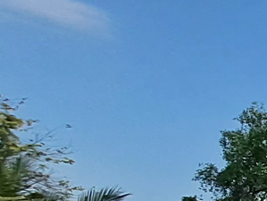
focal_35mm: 80
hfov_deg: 13.4
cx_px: 709
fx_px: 617
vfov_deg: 16.6
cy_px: 311
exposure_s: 1/5464
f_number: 2.2
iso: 40
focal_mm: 1.42
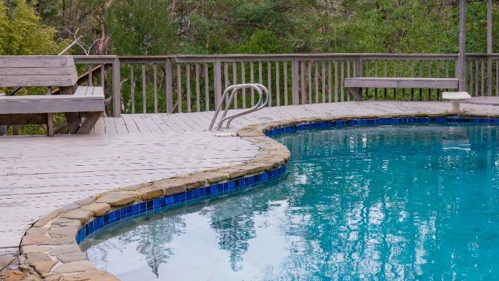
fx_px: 834
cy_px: 61
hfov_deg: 32.8
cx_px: 367
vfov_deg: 19.0
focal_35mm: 63
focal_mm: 29
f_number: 8
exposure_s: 1/160
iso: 160
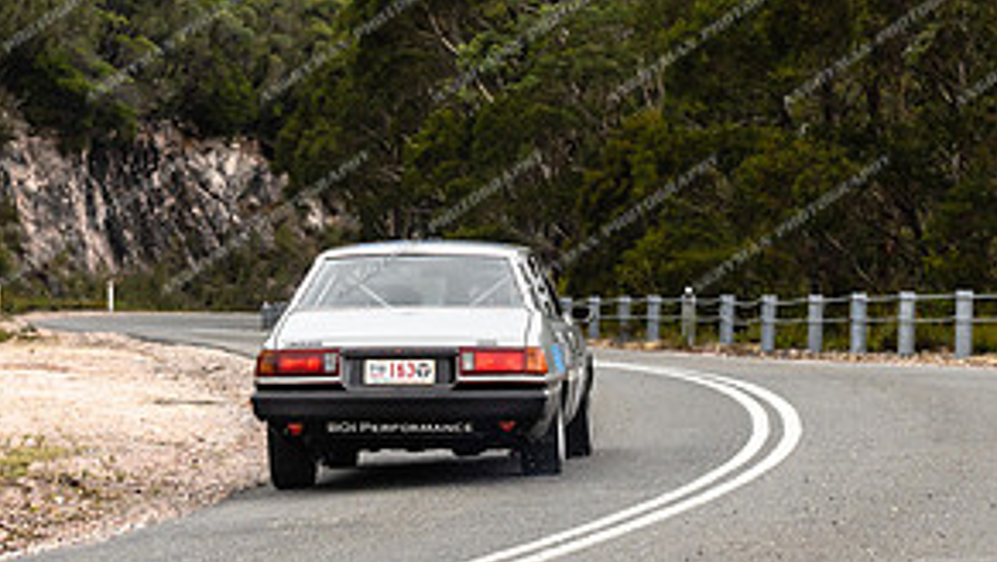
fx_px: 4496
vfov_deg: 7.1
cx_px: 487
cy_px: -62
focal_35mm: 170
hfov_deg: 12.7
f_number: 4
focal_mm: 70
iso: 200
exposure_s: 1/1600
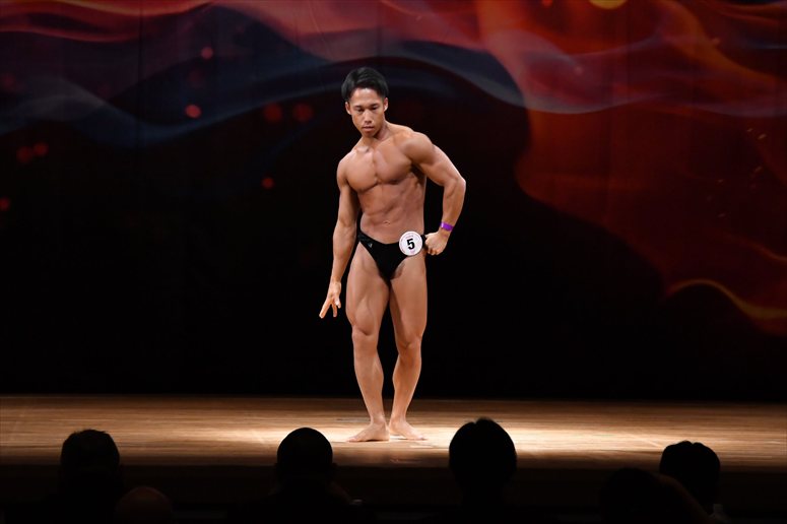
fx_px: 4742
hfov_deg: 9.5
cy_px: 262
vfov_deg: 6.3
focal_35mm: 217
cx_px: 394
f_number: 5.6
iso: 4000
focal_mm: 145
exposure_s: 1/400
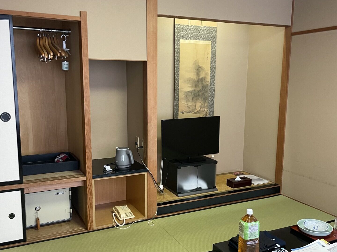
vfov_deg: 53.1
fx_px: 253
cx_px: 168
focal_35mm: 26
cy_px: 126
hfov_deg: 67.3
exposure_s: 1/60
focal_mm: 4.2
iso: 320
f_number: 1.6
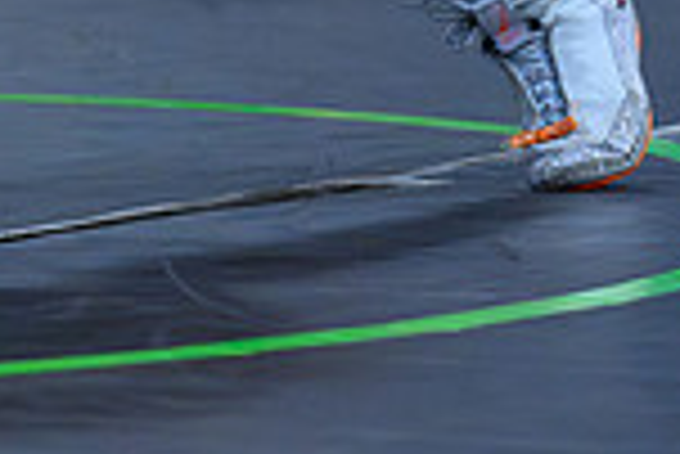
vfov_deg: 2.8
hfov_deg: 4.2
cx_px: -271
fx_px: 9283
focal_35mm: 491
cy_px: -39
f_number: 2.8
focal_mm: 90
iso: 9000
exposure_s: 1/640
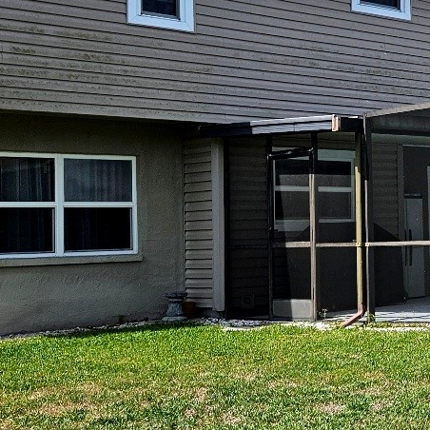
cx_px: 628
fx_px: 1012
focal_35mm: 72
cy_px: 186
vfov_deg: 24.0
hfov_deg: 20.8
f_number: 1.8
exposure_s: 1/2500
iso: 25
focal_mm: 5.4
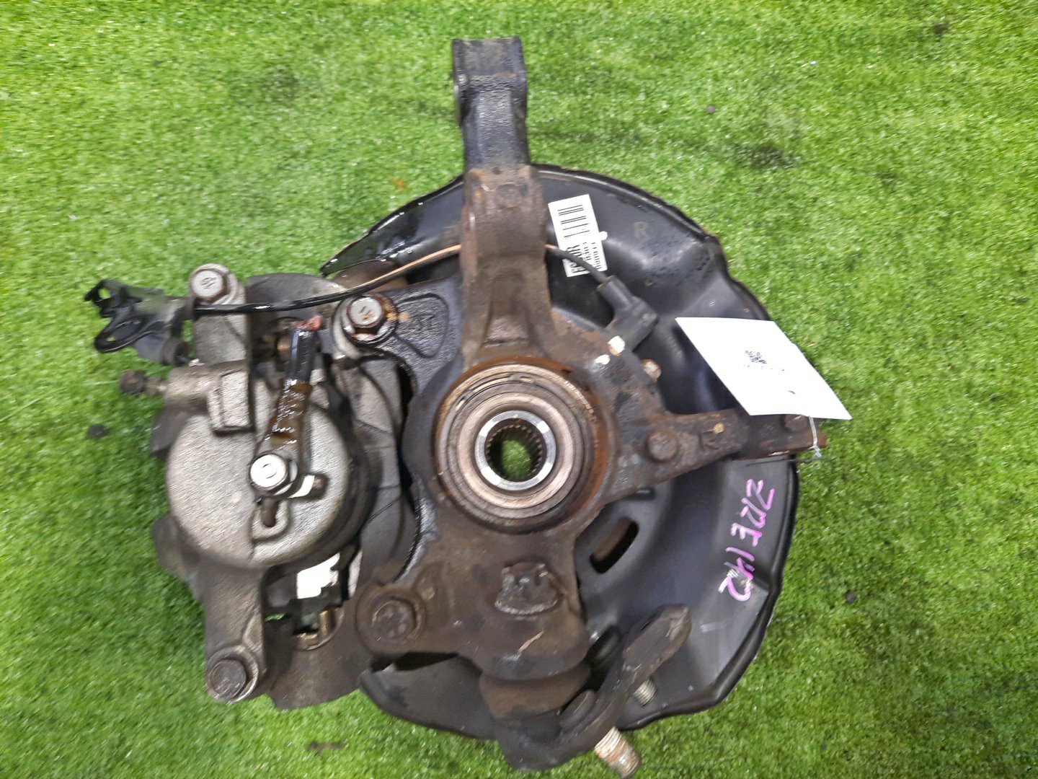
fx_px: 750
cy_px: 390
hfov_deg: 69.4
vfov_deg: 54.9
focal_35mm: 25
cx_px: 519
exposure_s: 1/25
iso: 312
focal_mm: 4.6
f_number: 2
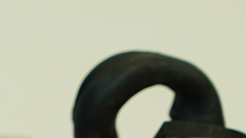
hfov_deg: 6.0
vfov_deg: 3.4
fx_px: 2290
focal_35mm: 351
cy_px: 327
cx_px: -182
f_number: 4
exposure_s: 1/160
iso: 160
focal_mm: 43
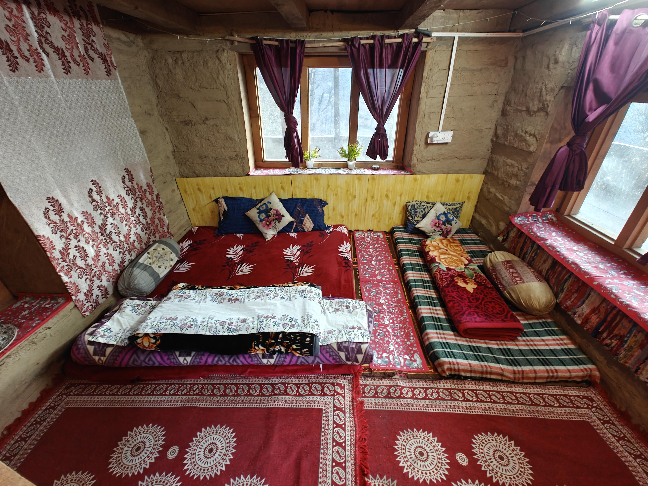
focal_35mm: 14
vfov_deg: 85.7
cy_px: 243
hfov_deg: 102.1
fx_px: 262
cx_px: 324
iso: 250
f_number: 2.2
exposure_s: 1/20
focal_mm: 2.62
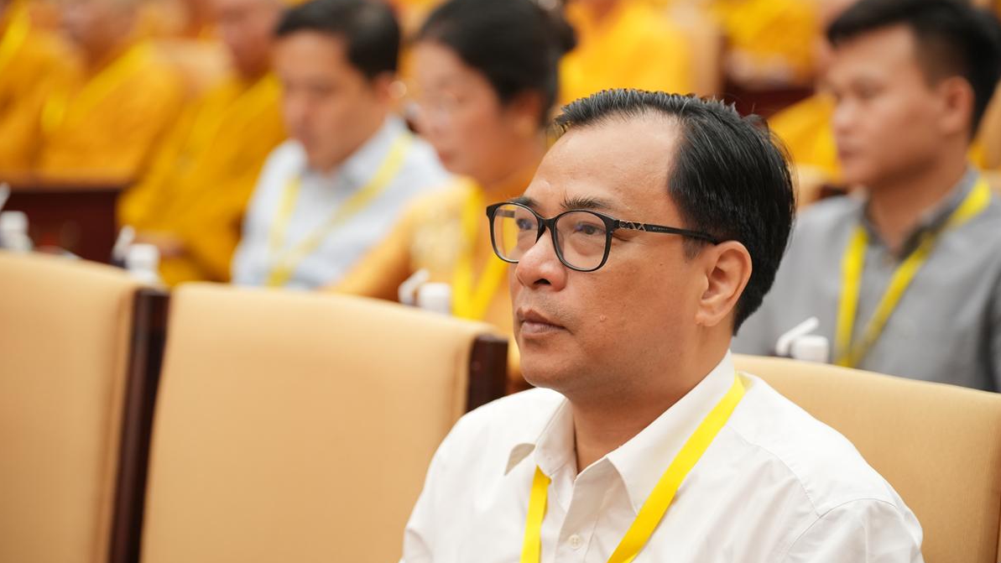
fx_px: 2601
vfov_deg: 12.4
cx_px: 499
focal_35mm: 98
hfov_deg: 21.8
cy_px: 313
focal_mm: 93
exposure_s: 1/125
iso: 1600
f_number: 2.8
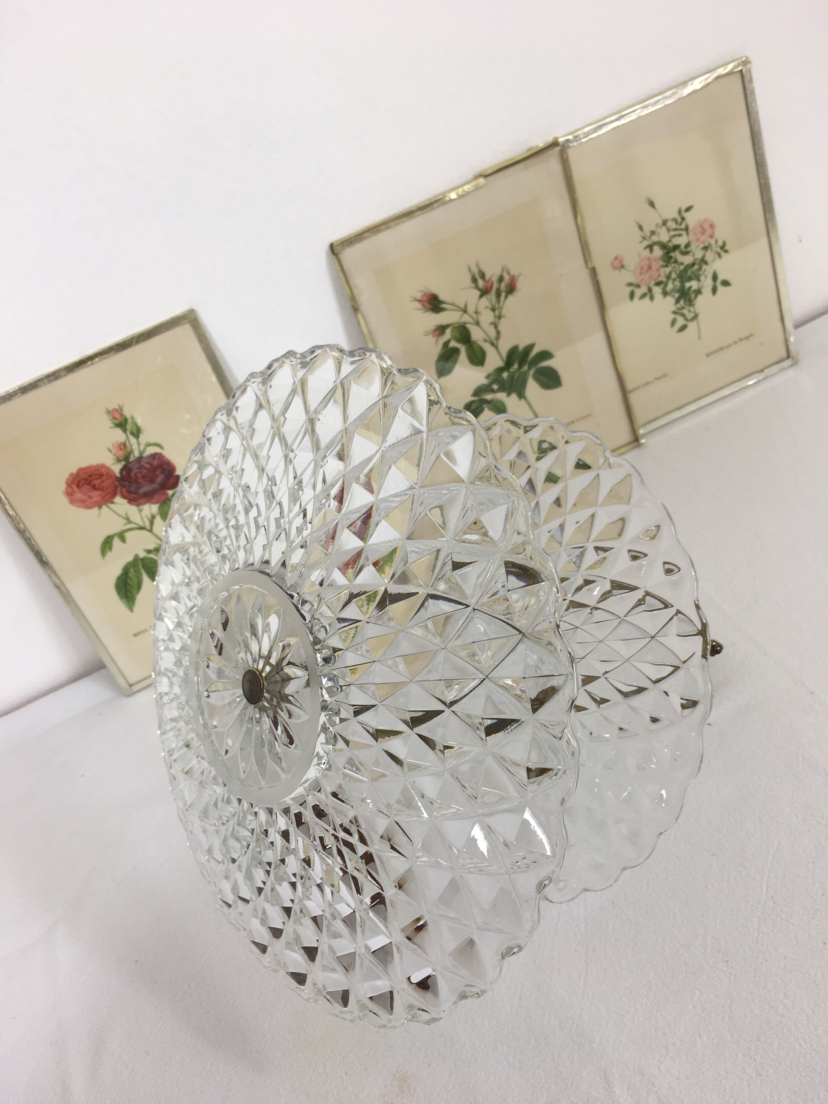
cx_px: 414
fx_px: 925
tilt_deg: -39.8
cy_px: 552
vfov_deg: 61.7
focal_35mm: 29
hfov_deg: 48.2
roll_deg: +20.8
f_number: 2.2
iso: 25
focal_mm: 4.15
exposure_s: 1/50
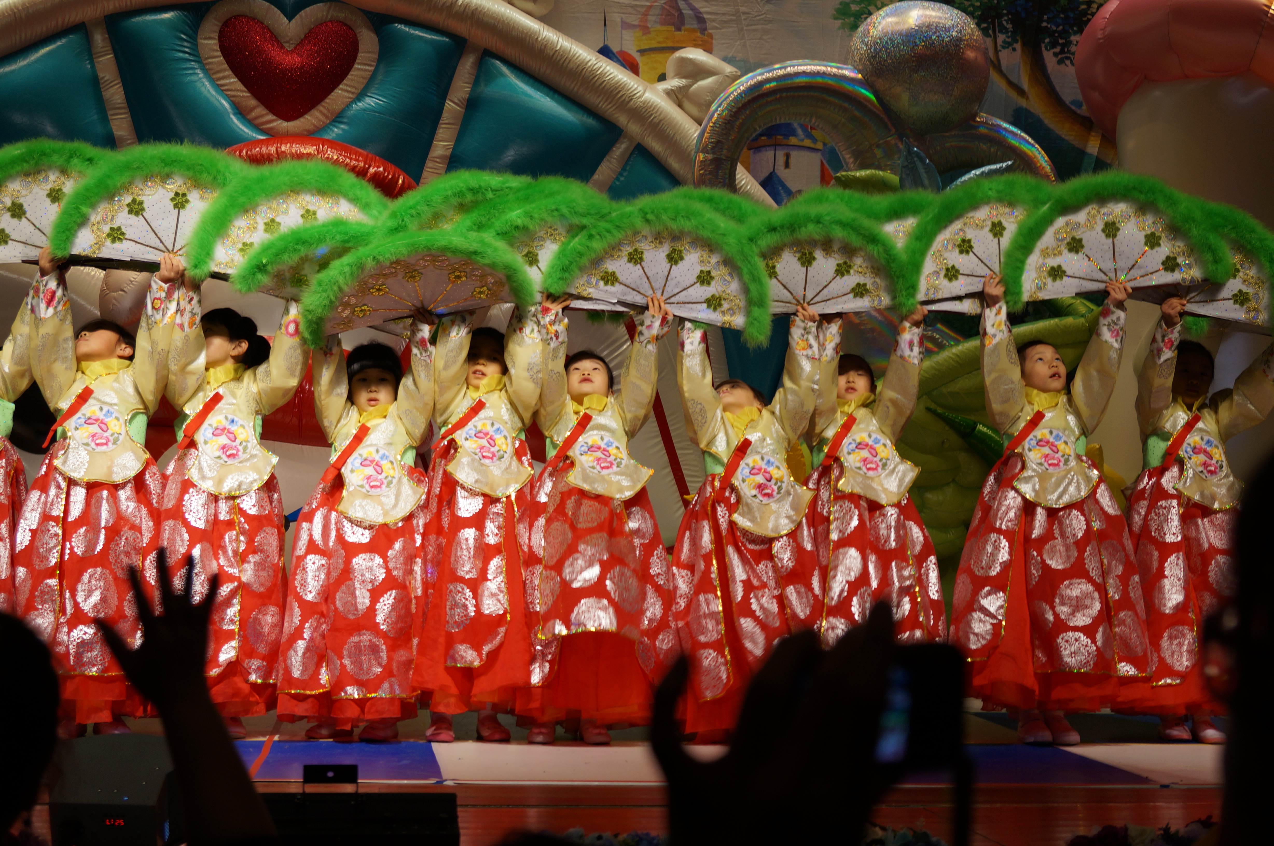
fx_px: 1856
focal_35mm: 52
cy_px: 423
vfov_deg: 25.7
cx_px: 637
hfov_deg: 37.9
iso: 125
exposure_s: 1/60
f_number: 5
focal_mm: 35
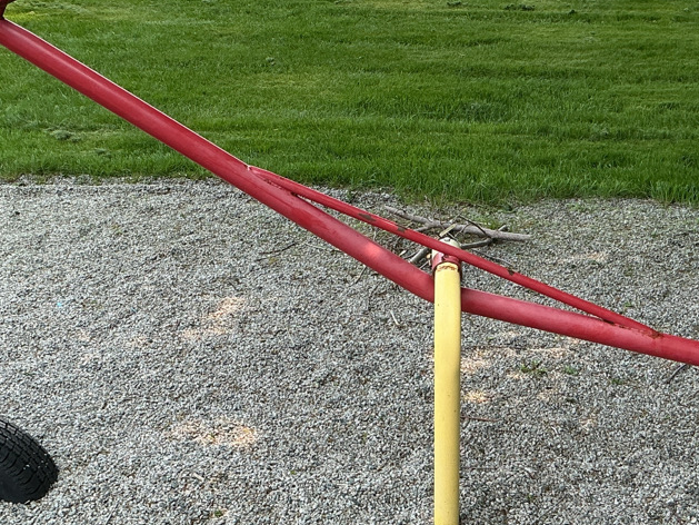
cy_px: 218
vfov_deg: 24.8
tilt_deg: -20.6
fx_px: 1192
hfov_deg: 32.6
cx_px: 409
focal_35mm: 59
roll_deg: +0.6
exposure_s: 1/478
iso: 25
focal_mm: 3
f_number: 1.8
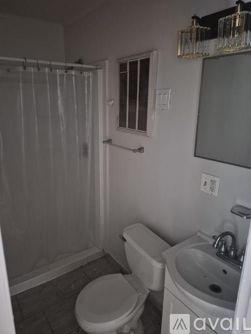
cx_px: 126
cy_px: 167
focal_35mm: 23
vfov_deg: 73.9
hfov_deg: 58.9
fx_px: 222
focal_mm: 5.4
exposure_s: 1/40
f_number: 1.8
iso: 1600
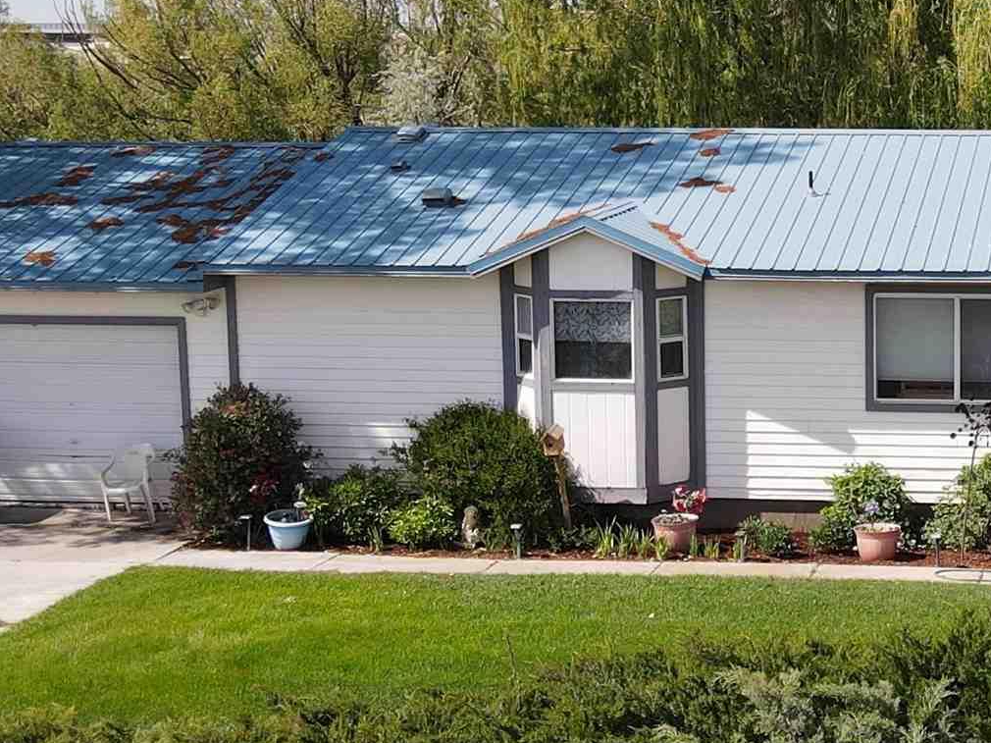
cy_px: 339
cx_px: 925
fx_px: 2089
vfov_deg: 20.2
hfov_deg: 25.7
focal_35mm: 73
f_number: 2.8
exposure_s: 1/500
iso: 100
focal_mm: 4.5
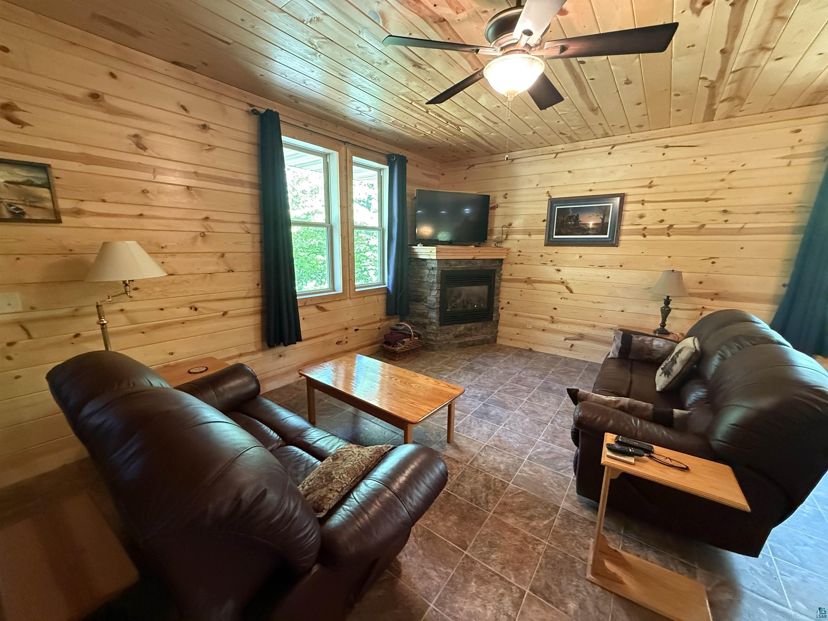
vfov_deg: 85.7
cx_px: 414
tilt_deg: -11.8
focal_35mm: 14
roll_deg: -0.9
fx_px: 335
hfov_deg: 102.1
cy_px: 310
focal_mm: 2.22
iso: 640
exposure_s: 1/60
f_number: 2.2
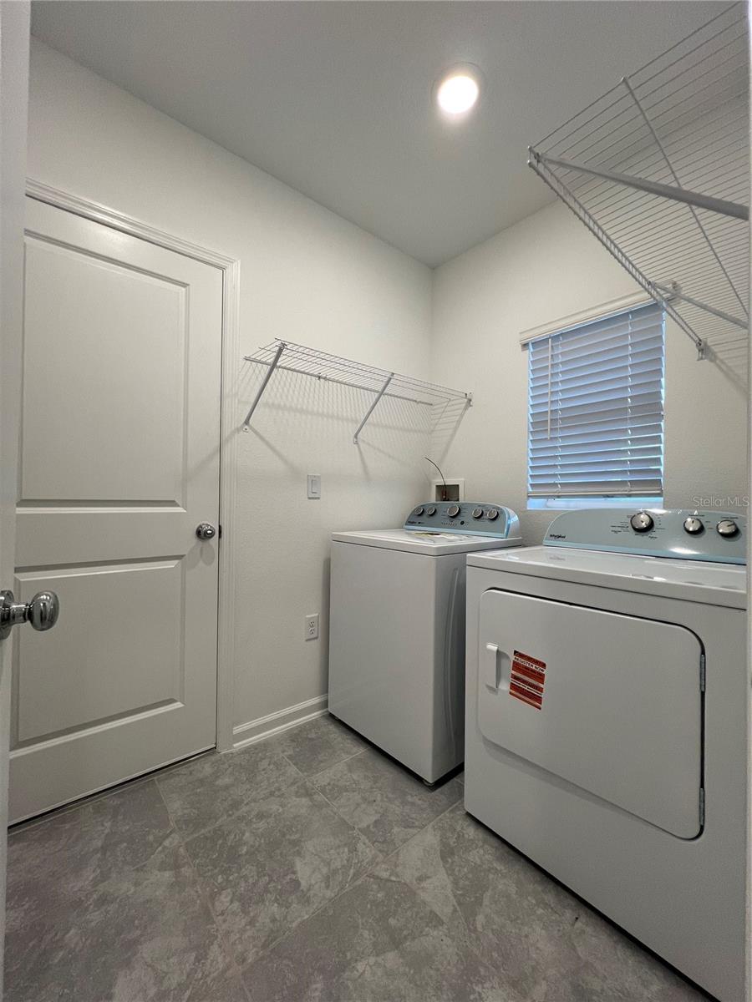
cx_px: 376
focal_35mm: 13
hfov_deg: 89.9
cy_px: 501
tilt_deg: +1.0
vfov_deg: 106.2
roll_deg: -0.2
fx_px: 377
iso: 125
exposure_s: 1/120
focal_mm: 1.57
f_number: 1.8
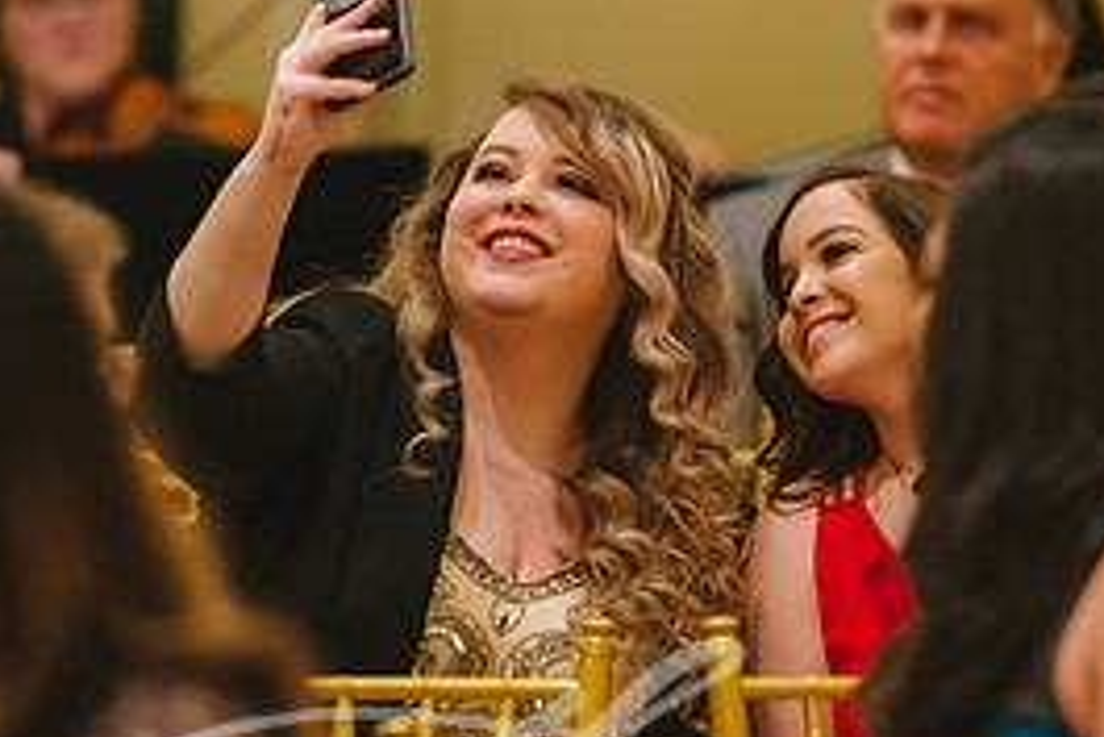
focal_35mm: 394
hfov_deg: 5.2
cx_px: 504
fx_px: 12089
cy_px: 402
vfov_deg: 3.5
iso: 2000
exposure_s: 1/200
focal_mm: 180
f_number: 2.8
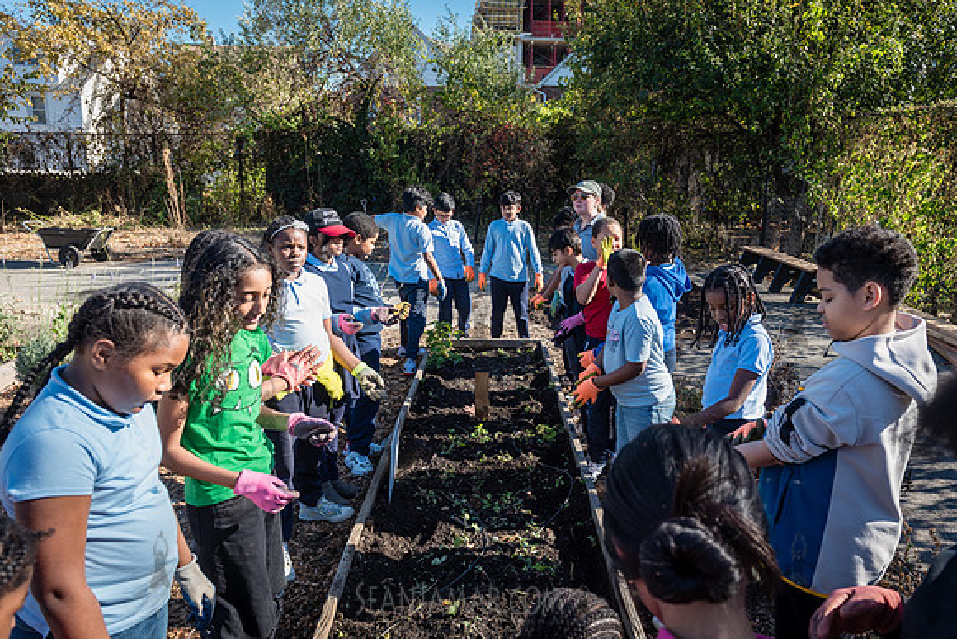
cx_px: 499
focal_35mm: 26
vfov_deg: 50.3
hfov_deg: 70.2
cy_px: 306
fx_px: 680
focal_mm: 24
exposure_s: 1/160
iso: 100
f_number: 5
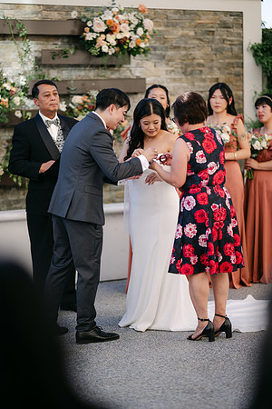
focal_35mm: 105
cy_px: 204
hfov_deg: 13.0
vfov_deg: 19.5
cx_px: 136
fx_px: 1190
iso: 64
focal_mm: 105
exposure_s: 1/2000
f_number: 1.4
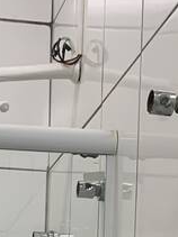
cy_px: 476
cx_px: -20
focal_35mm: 133
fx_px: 913
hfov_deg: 11.0
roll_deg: -2.1
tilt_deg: -3.0
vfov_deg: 12.9
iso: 100
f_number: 1.8
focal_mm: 4.25
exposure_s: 1/120
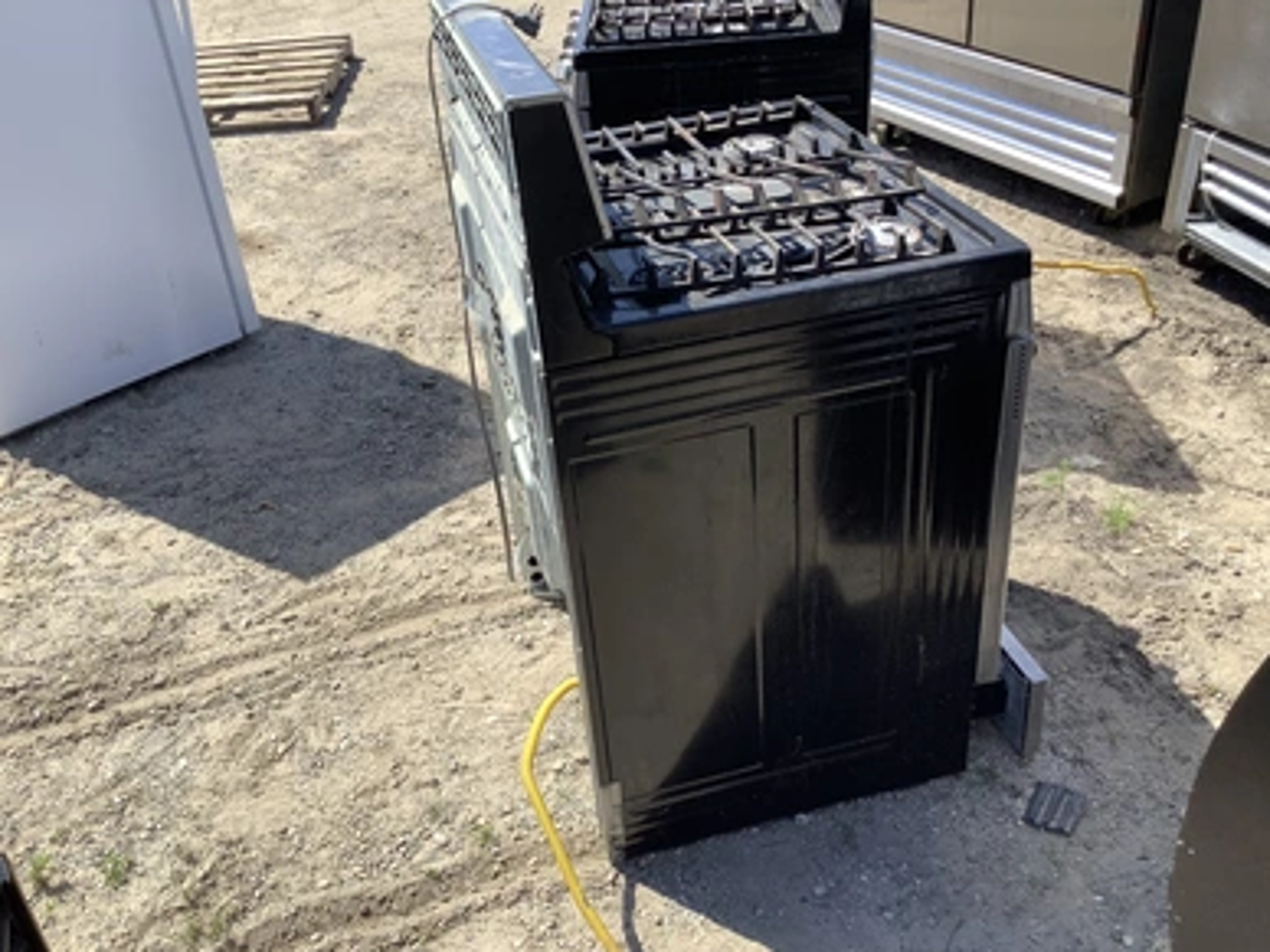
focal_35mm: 32
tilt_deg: -31.4
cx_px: 648
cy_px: 484
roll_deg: +4.4
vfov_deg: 44.2
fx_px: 1174
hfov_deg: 56.8
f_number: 2.4
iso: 25
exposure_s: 1/823
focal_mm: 3.3
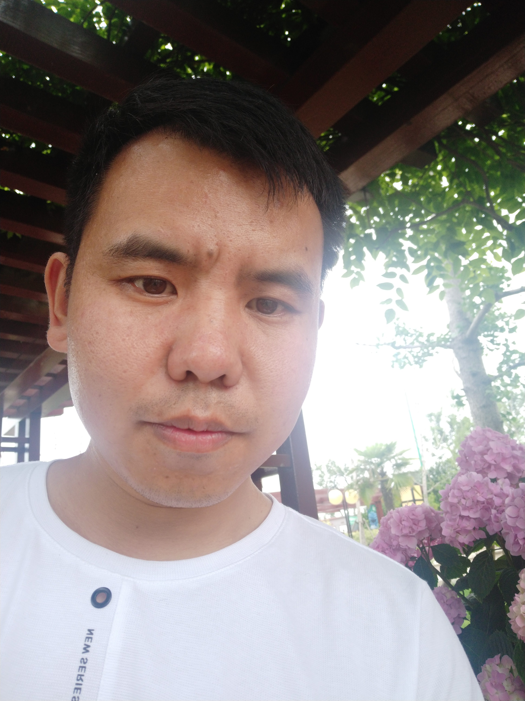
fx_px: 445
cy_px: 350
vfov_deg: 76.4
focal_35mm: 22
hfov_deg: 61.0
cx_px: 262
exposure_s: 1/105
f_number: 2
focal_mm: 3.86
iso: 100
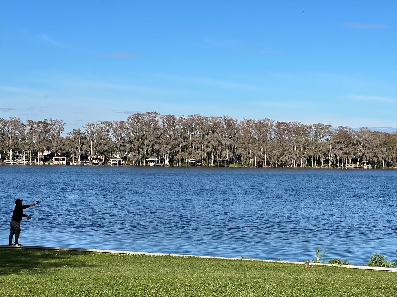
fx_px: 883
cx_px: 198
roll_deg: -0.5
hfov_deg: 25.3
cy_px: 148
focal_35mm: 77
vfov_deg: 19.1
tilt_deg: +1.2
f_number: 2.8
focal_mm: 9
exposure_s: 1/1014
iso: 32
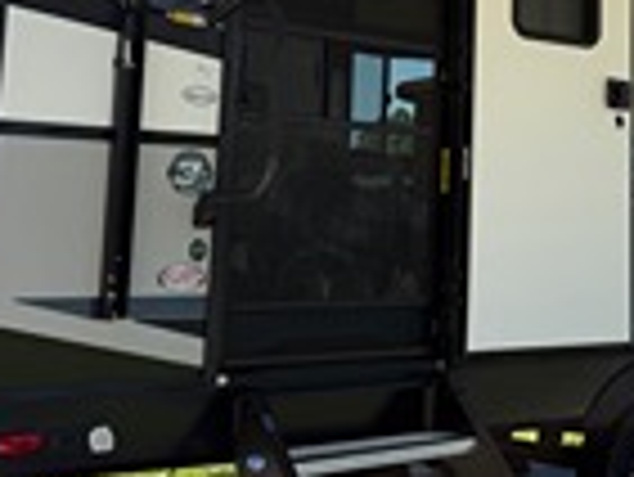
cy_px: 63
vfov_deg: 21.3
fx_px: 1246
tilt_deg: +8.1
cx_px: 612
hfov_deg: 27.2
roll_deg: -0.2
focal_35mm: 68
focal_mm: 6.76
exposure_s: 1/2703
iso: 80
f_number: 1.78
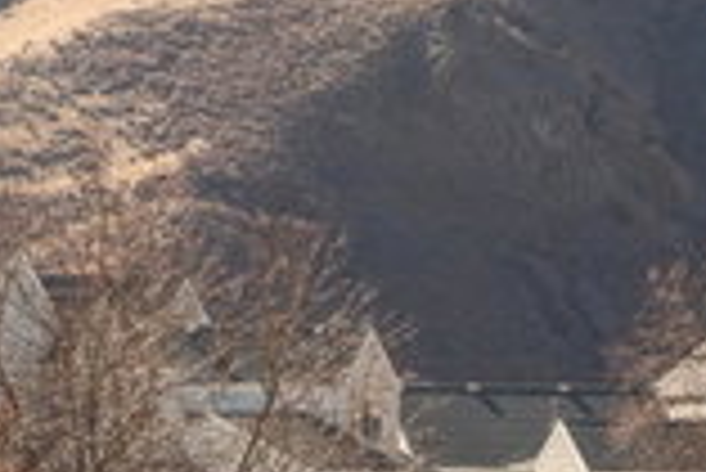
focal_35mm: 223
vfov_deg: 6.2
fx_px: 4377
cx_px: 490
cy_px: 22
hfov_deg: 9.2
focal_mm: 73
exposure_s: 1/90
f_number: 11
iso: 200
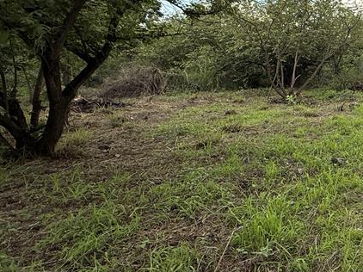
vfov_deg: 41.0
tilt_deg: -4.2
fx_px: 356
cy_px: 83
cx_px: 385
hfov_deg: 43.7
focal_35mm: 34
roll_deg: +0.4
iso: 64
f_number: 2.2
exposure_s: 1/522
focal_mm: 2.22
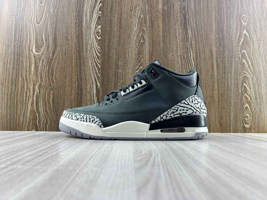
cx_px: 134
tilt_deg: +2.7
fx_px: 201
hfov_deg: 67.3
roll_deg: -0.4
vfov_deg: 53.1
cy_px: 100
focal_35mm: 26
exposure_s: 1/112
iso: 32
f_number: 1.5
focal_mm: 5.7
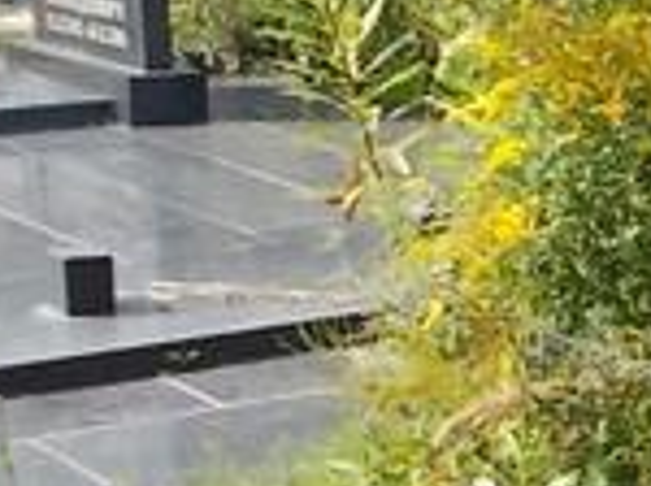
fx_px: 2610
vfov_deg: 10.6
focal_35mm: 139
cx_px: 1055
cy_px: 382
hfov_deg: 13.2
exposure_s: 1/400
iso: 80
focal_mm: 4.6
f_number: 3.2
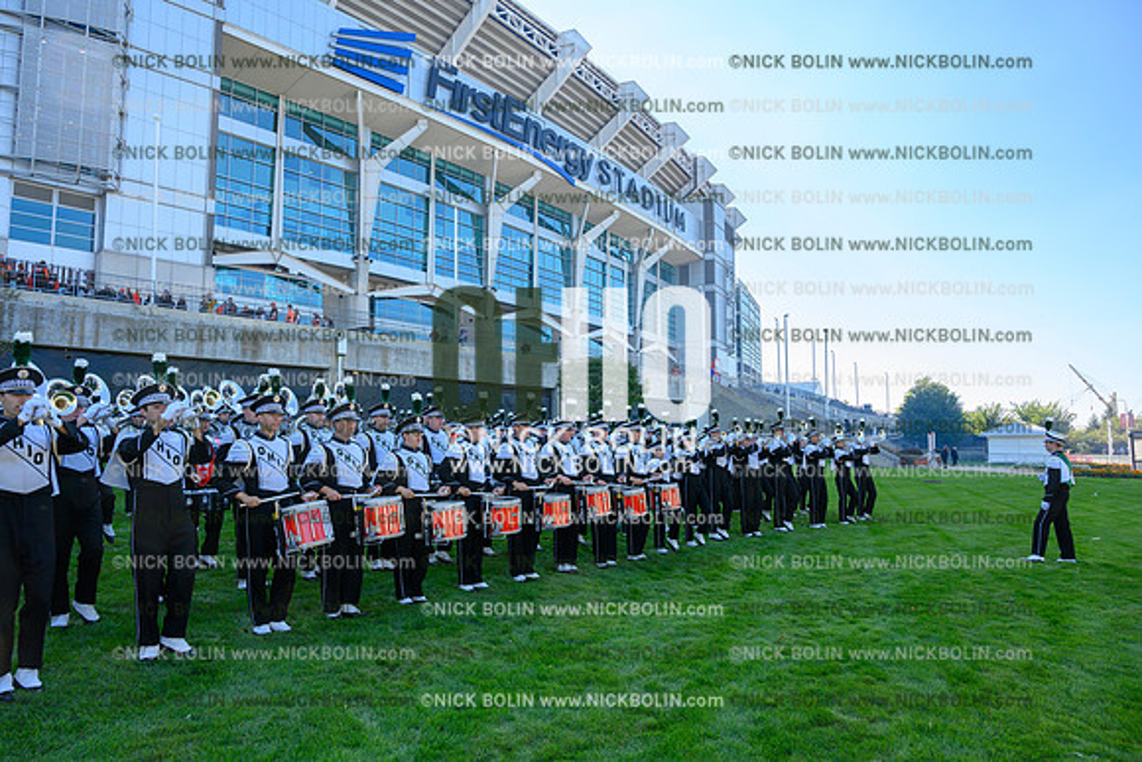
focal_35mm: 24
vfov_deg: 53.2
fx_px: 761
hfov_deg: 73.7
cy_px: 381
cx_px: 571
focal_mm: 24
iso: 800
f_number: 8
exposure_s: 1/640
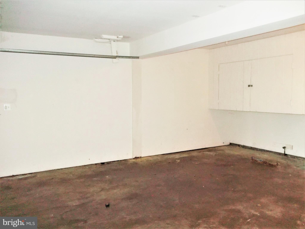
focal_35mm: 32
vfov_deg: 44.2
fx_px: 282
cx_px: 152
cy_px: 114
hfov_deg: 56.8
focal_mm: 5.7
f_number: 2.9
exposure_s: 1/30
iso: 320
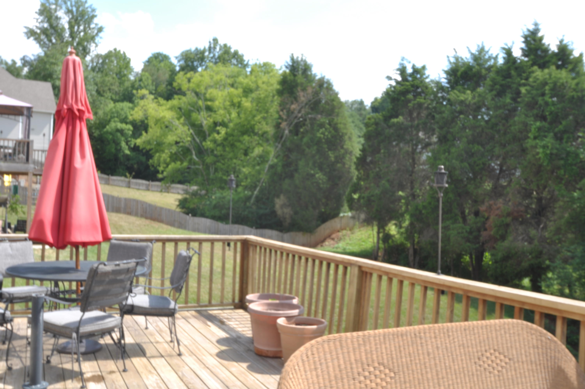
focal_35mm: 36
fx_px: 584
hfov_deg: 53.2
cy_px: 194
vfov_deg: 36.8
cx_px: 292
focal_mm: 24
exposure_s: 1/20
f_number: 16
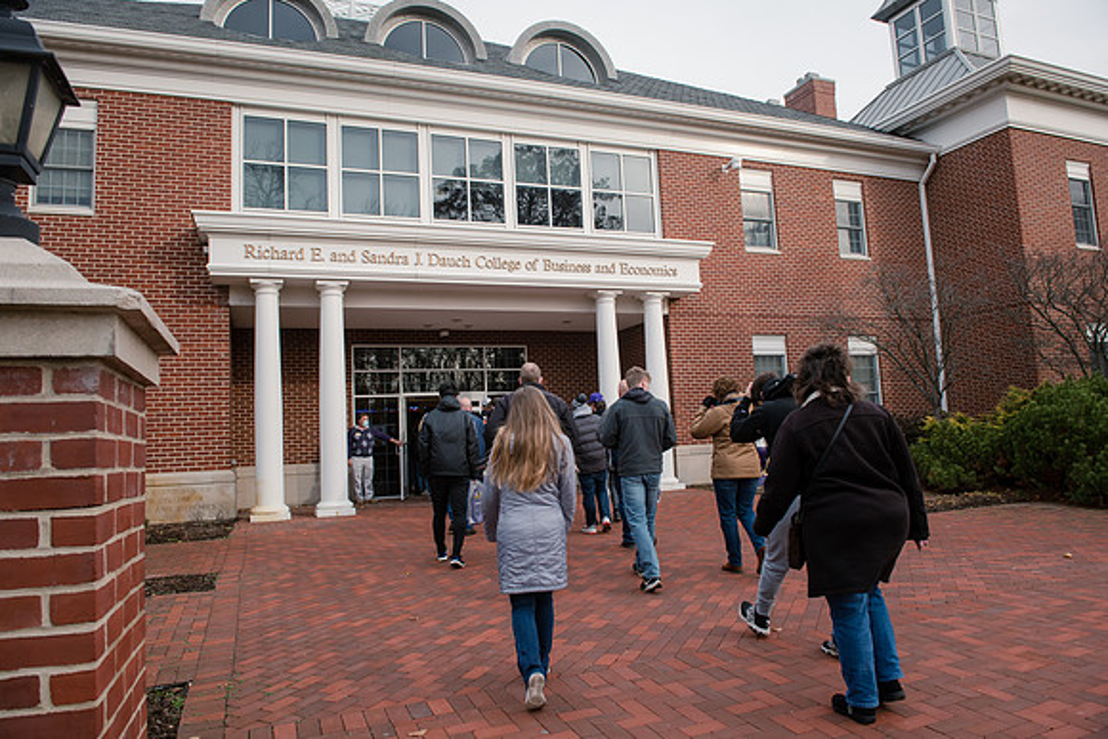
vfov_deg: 53.2
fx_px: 739
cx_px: 554
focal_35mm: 24
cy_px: 370
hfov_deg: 73.7
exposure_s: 1/250
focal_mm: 24
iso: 200
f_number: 5.6
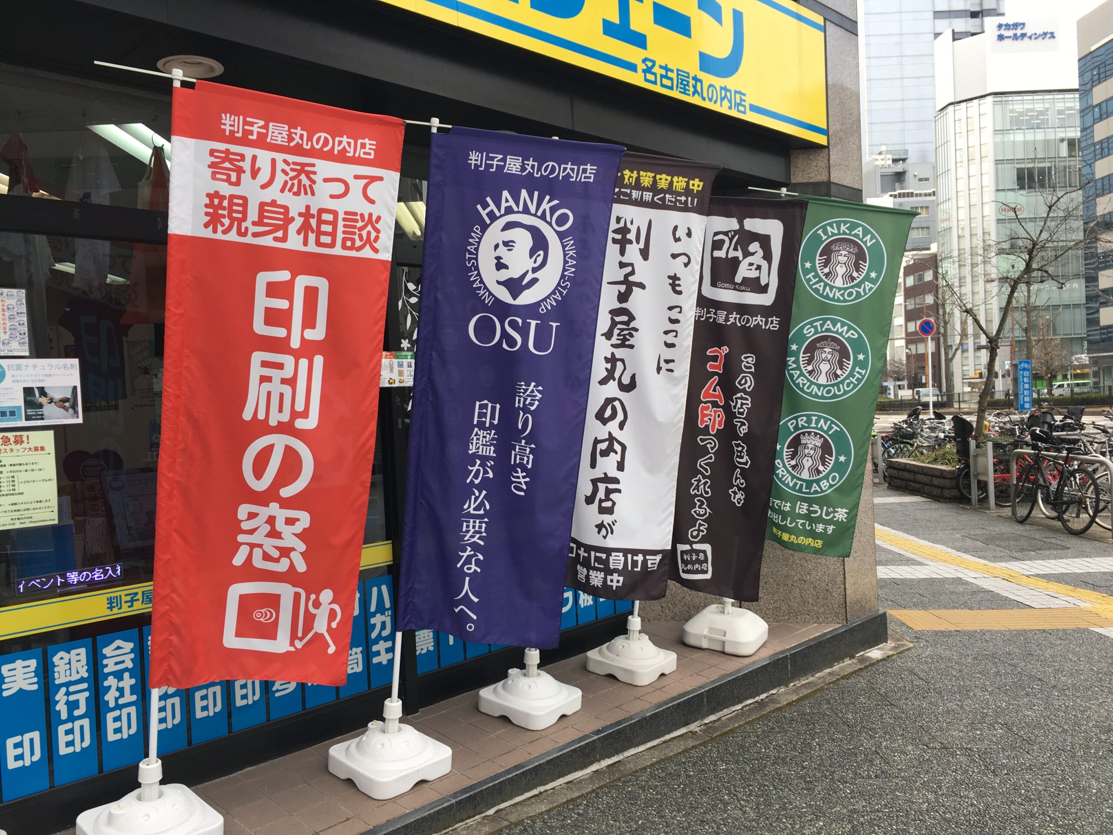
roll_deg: +2.7
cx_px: 556
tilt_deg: -1.3
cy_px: 418
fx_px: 932
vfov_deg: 48.2
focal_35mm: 29
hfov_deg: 61.7
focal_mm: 4.15
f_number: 2.2
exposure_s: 1/124
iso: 25
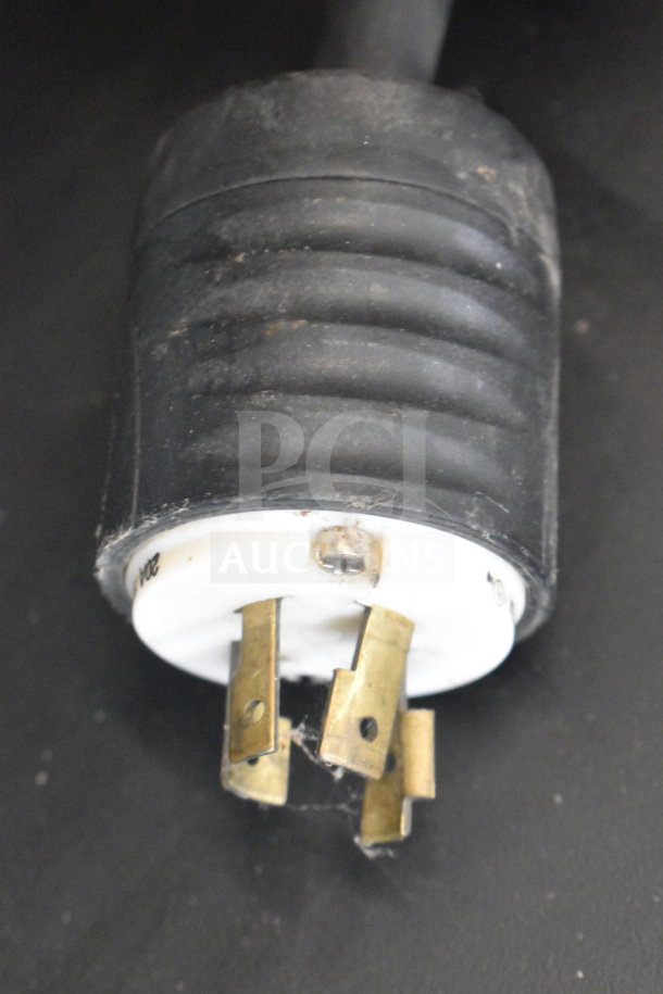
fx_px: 2279
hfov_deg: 16.6
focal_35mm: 82
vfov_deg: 24.6
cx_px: 332
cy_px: 497
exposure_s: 1/100
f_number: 5.6
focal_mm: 55
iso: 9000
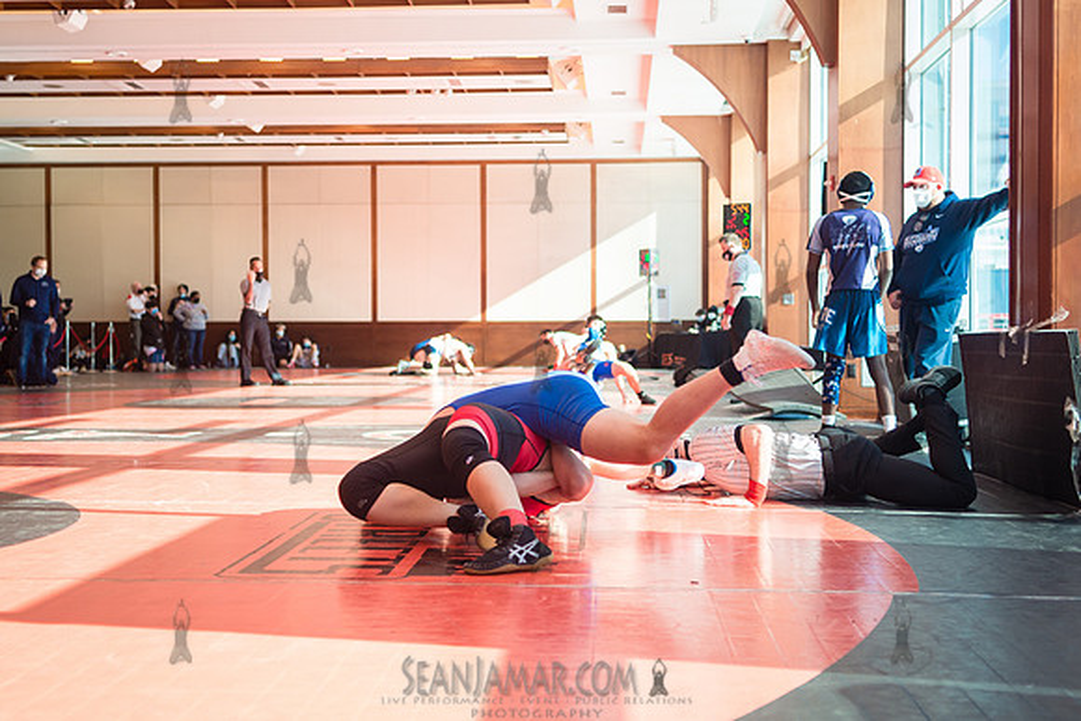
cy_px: 360
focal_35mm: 49
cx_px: 541
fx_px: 1476
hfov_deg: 40.2
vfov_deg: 27.5
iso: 400
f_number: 2.8
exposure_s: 1/400
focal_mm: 35
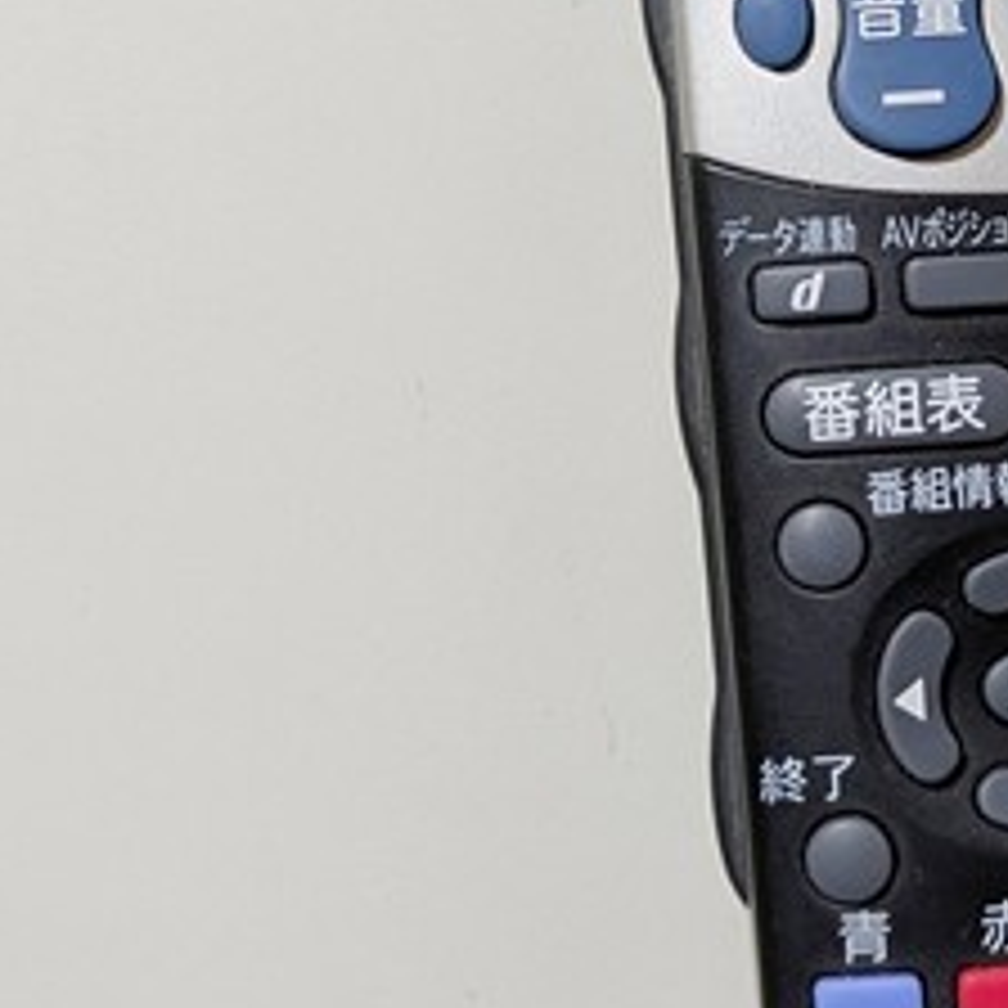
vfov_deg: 21.9
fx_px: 2603
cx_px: 1328
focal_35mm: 79
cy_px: 423
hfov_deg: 20.0
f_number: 1.89
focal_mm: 5.43
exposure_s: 1/33.3
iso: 145
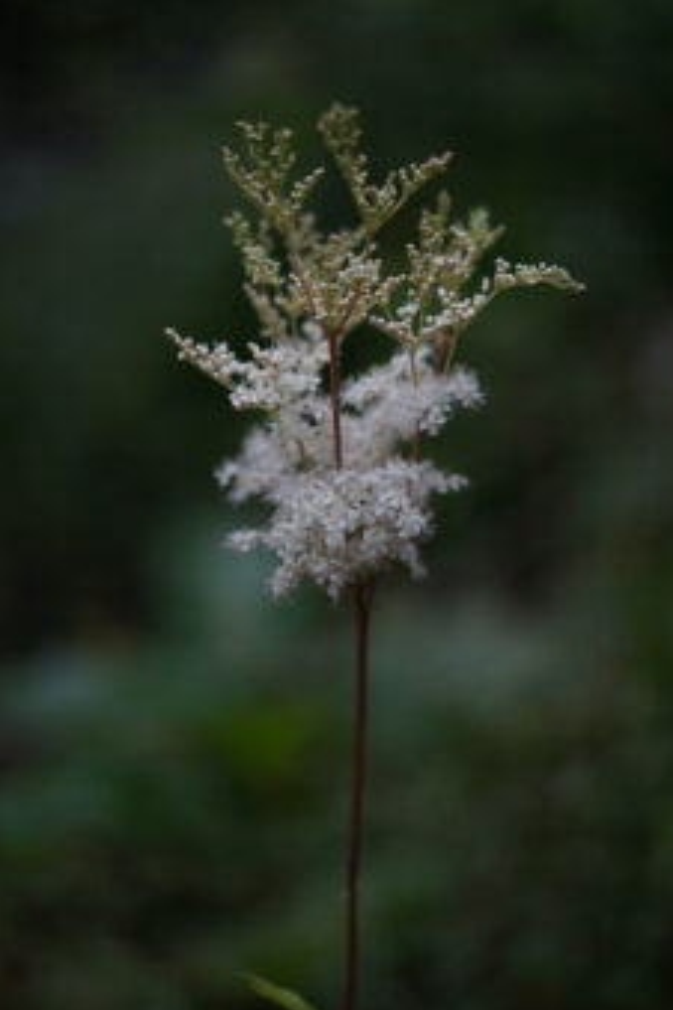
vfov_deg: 32.3
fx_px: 1738
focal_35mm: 62
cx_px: 316
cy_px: 402
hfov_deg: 21.9
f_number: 1.8
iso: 100
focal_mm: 50
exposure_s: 1/800
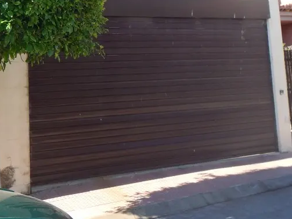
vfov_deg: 24.7
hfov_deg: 33.8
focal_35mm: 57
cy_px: 13
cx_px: 132
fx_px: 481
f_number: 3.9
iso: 140
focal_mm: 5
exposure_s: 1/250
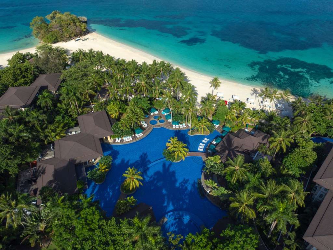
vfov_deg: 56.8
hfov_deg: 71.6
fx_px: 231
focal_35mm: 24
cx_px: 166
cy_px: 125
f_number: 2.8
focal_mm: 12.29
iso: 170
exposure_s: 1/3200
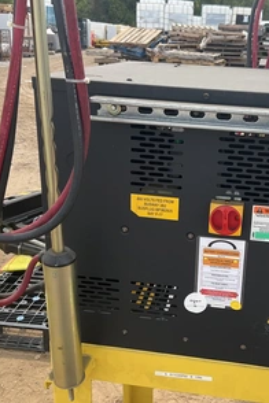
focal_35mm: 41
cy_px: 203
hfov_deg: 32.1
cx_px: 200
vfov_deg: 47.4
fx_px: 460
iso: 25
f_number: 1.8
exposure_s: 1/759
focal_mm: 3
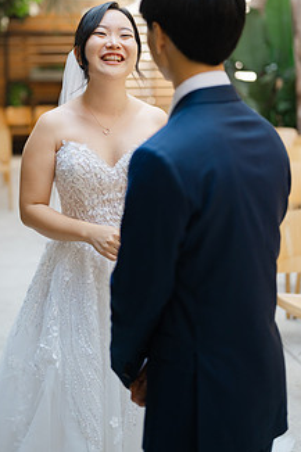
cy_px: 150
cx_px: 122
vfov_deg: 29.1
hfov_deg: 19.7
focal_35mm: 69
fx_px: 866
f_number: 1.8
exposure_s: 1/200
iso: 125
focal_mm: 50
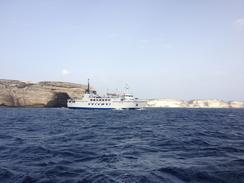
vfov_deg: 40.7
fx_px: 247
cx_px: 122
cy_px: 92
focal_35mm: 35
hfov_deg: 52.6
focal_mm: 4.28
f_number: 2.4
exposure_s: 1/1416
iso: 64
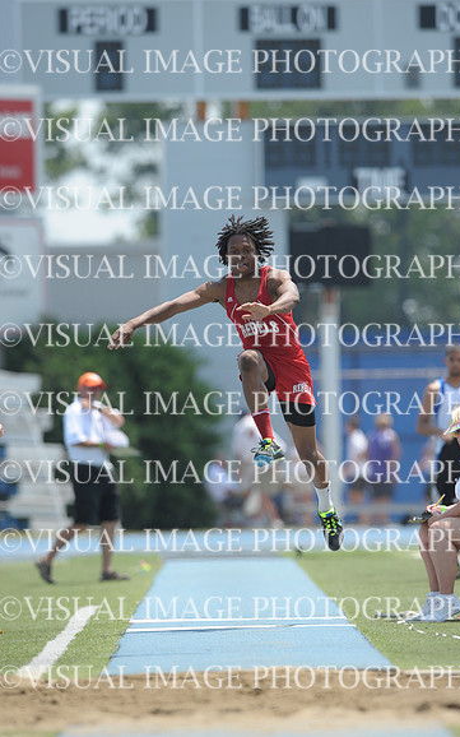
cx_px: 243
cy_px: 368
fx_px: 8208
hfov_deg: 3.2
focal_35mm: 409
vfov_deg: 5.1
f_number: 5
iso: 400
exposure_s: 1/2000
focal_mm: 400
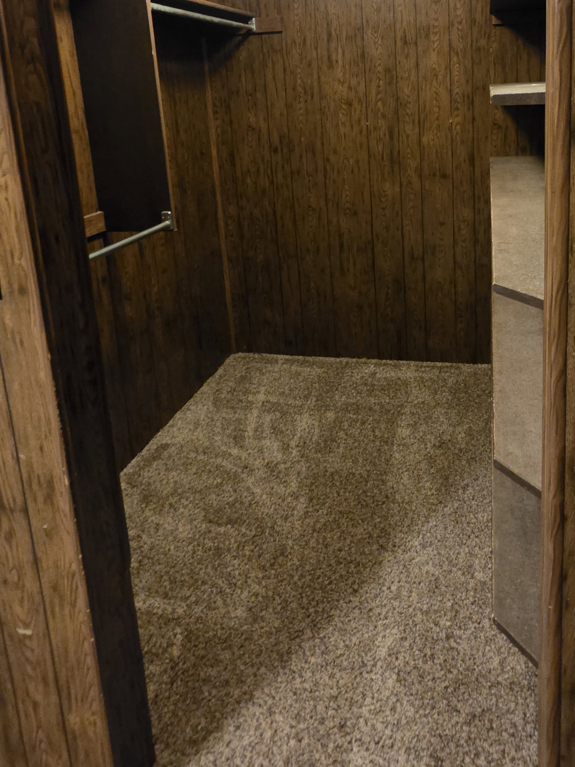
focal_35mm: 23
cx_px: 376
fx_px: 509
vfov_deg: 68.6
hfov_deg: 57.8
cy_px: 182
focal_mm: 2.2
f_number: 2.2
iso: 1600
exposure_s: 1/24
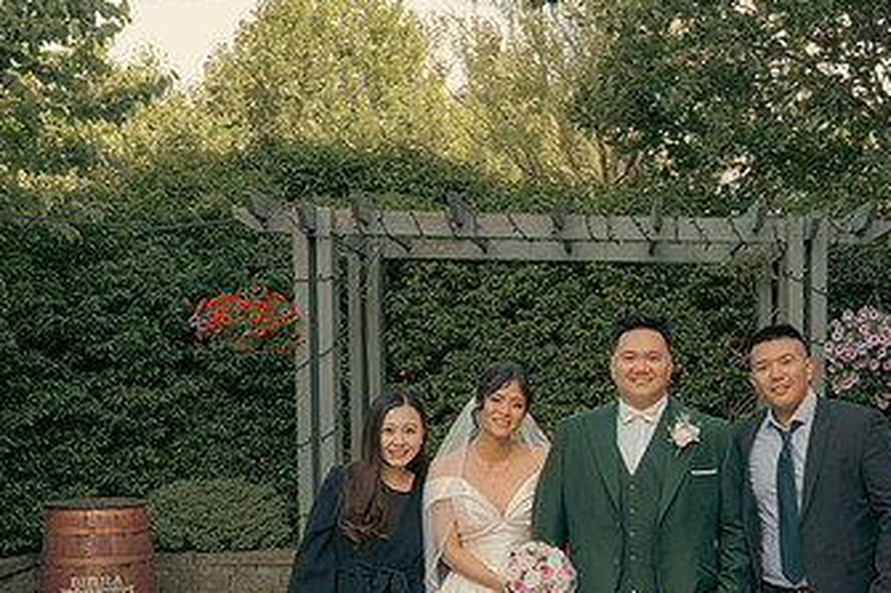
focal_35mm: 52
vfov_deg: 25.6
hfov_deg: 37.8
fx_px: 1286
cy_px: 459
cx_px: 593
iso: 250
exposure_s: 1/160
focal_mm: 30
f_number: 5.6
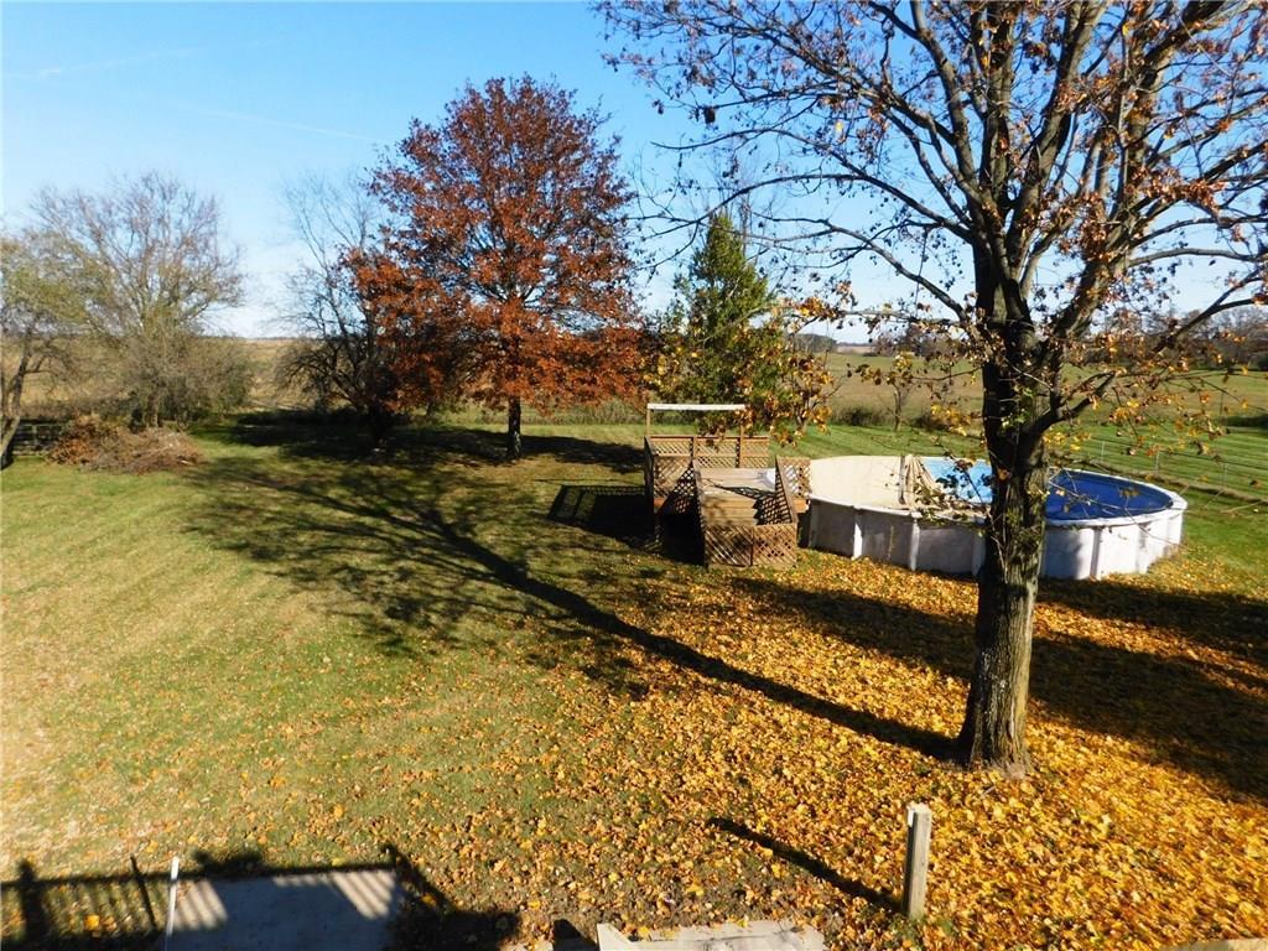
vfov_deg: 58.9
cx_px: 634
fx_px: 843
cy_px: 476
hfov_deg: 73.9
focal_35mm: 23
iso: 125
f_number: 3
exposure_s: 1/1500
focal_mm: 4
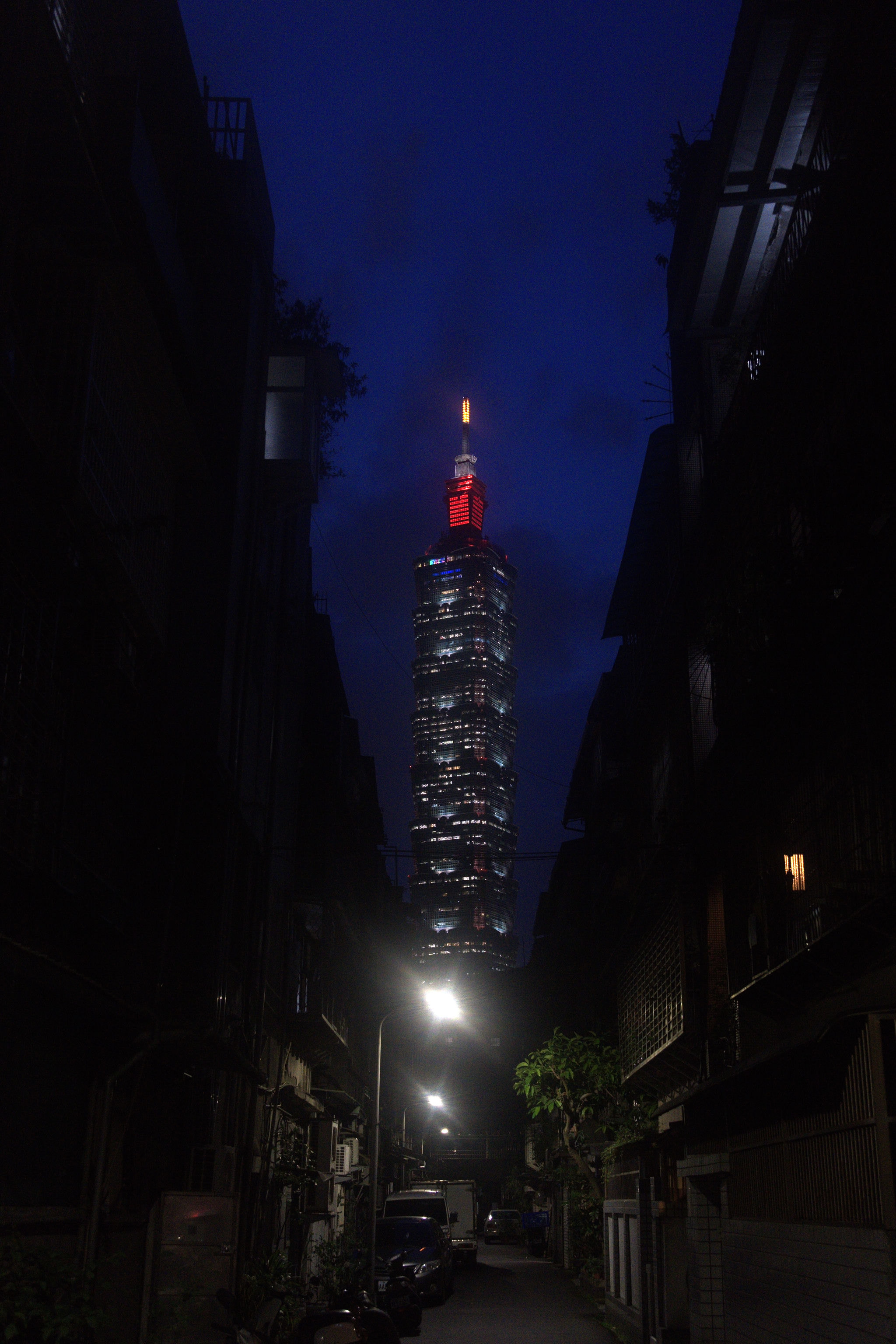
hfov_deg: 29.9
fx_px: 1680
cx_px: 448
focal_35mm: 45
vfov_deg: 43.6
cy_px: 672
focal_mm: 45
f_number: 5.6
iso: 2000
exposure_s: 1/100
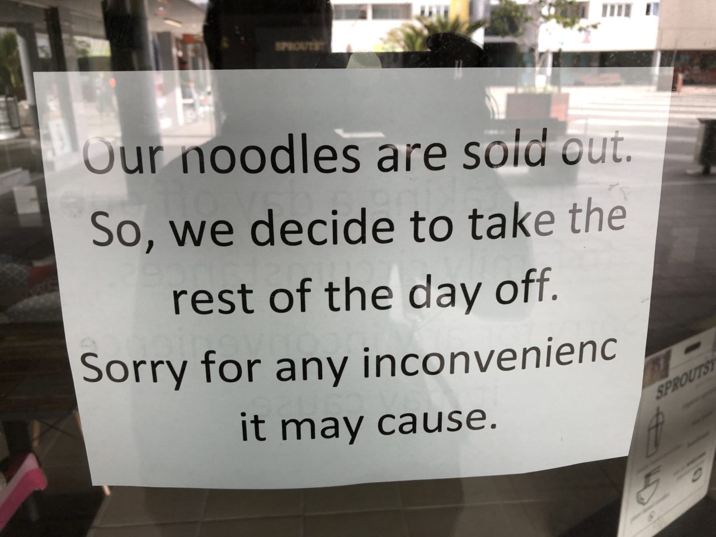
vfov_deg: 49.7
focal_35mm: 28
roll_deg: -0.2
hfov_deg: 63.4
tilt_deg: -20.5
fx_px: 579
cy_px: 268
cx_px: 358
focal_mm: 3.99
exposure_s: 1/50
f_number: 1.8
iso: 25
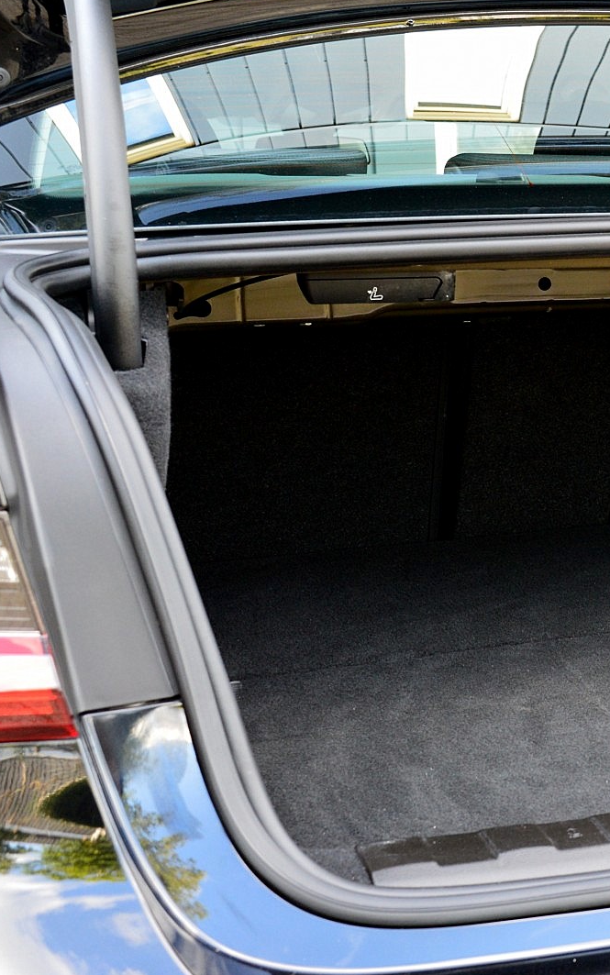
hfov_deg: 21.6
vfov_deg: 36.3
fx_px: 1489
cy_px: 485
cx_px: 717
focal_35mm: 56
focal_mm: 24
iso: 800
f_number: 6.3
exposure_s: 1/60
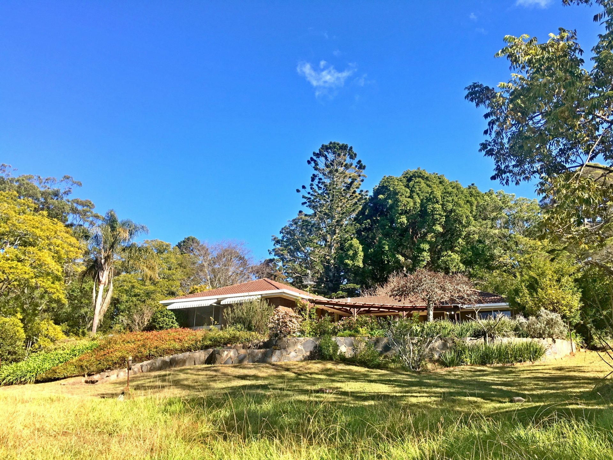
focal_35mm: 29
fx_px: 514
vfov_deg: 48.2
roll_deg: +0.6
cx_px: 306
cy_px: 230
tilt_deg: +17.7
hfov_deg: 61.7
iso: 25
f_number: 2.2
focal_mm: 4.15
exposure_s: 1/732
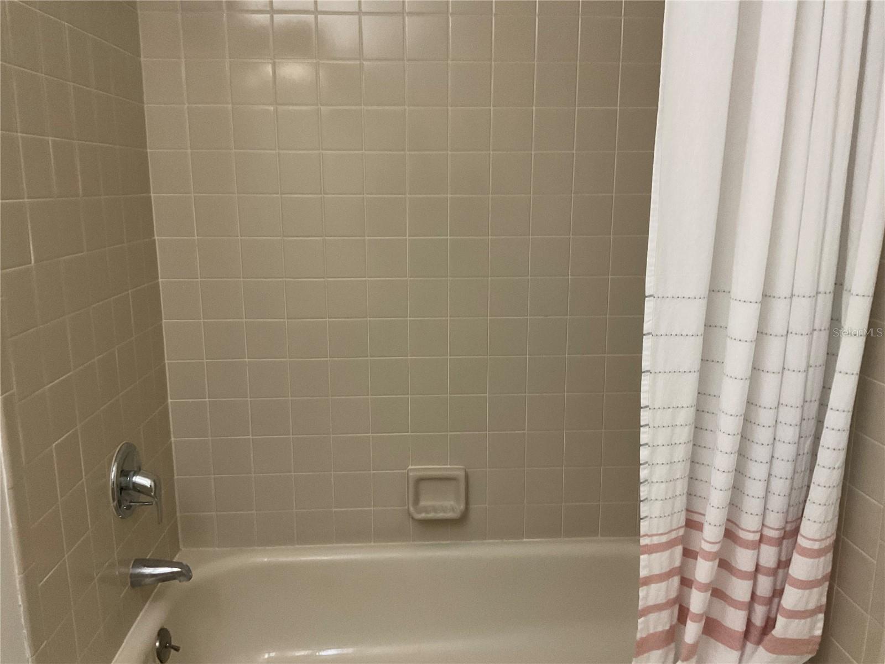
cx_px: 442
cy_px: 332
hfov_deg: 61.7
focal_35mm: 29
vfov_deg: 48.2
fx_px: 741
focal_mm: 3
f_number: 1.8
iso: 250
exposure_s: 1/60
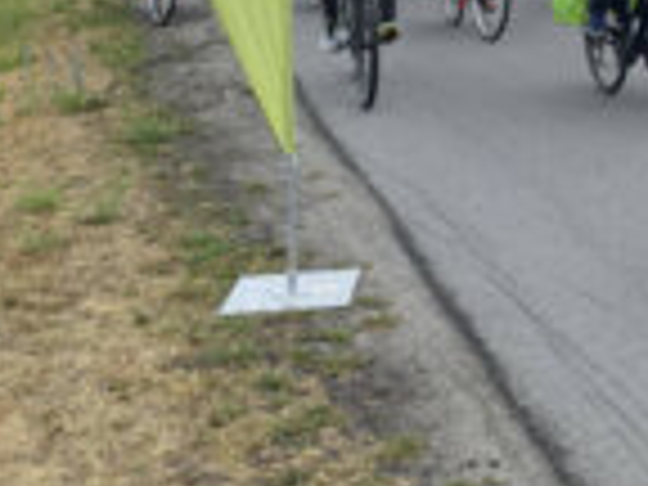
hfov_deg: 24.6
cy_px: -180
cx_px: 770
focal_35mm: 72
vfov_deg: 18.7
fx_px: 1348
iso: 32
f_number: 1.8
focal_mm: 4.2
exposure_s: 1/1866
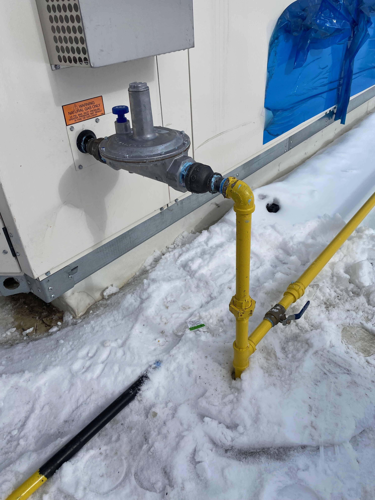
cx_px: 188
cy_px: 250
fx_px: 376
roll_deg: +2.7
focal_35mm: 26
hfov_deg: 53.1
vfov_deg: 67.3
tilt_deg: -33.9
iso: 32
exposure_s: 1/7692
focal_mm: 4.25
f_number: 1.8
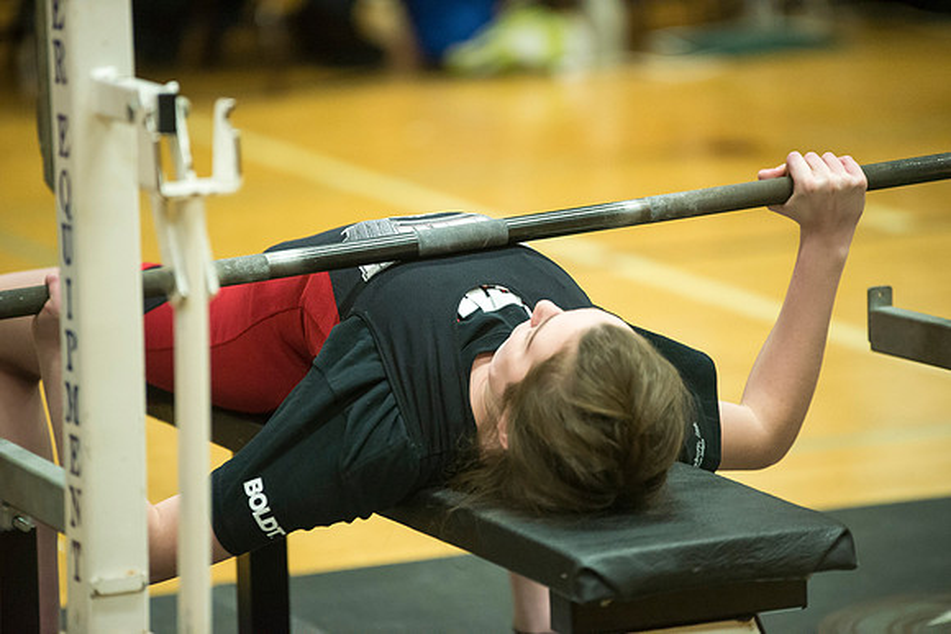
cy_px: 317
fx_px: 5284
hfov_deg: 10.3
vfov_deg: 6.9
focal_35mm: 200
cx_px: 476
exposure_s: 1/400
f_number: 2.8
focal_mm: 200
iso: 6400
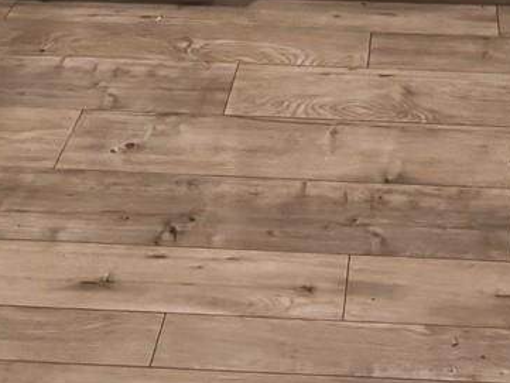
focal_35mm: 62
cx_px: 415
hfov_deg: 30.4
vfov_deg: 17.5
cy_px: -369
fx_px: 914
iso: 250
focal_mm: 2.2
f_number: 2.2
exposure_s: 1/120
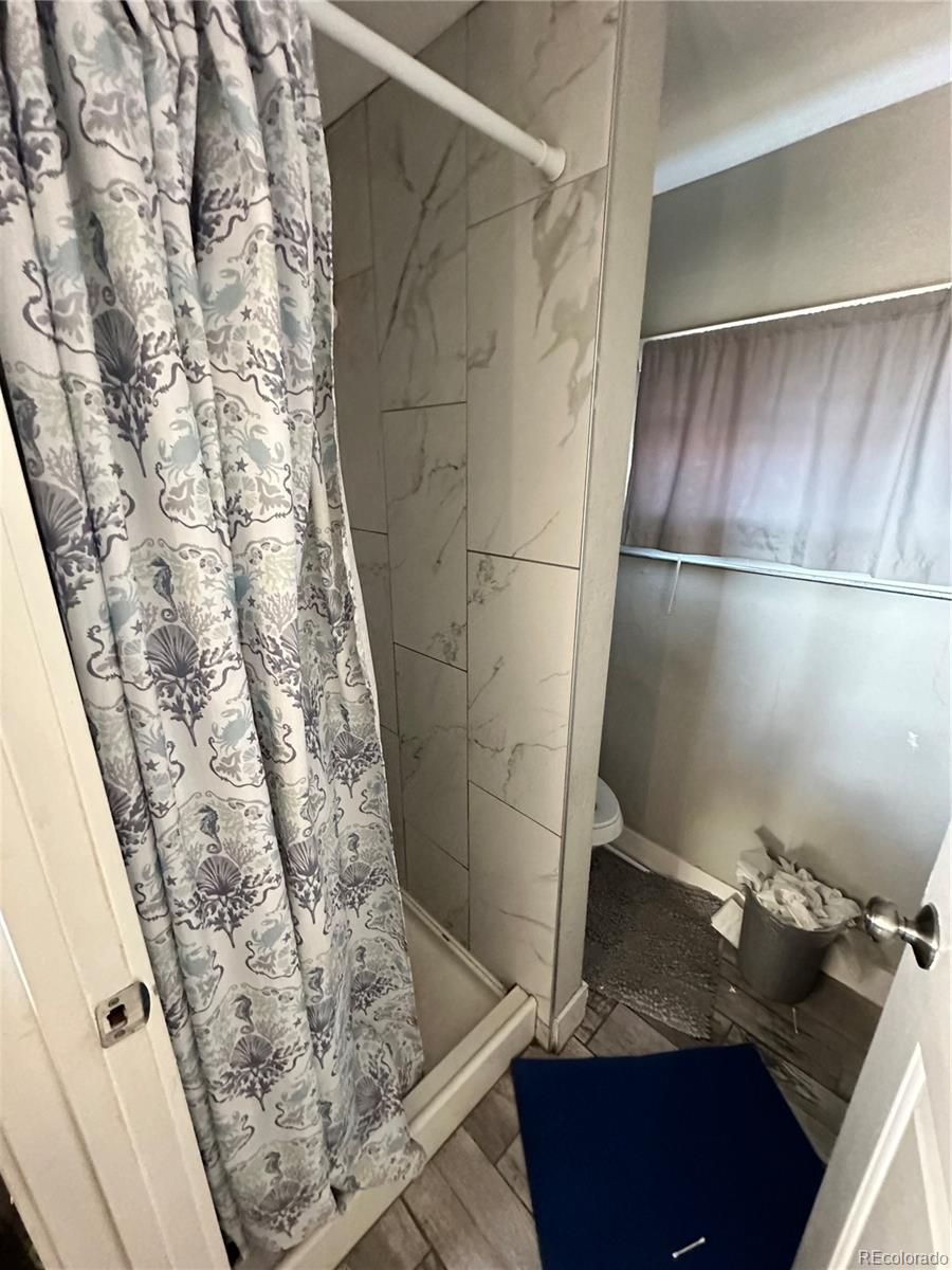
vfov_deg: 102.1
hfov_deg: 85.7
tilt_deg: -18.1
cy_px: 635
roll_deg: -1.4
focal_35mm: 14
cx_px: 476
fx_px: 513
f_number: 2.2
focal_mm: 2.22
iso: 1000
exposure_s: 1/60
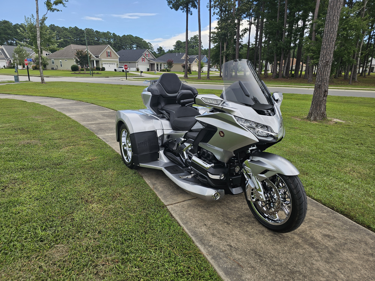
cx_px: 188
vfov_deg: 58.9
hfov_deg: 73.9
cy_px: 140
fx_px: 249
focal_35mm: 23
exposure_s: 1/190
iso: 10
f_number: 1.7
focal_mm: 6.3
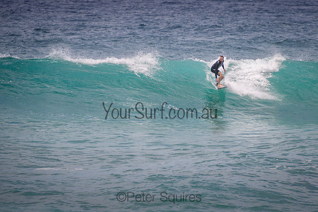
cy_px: 77
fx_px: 4853
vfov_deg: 2.5
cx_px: 218
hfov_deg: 3.8
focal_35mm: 549
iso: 220
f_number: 5.6
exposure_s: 1/2000
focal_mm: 400
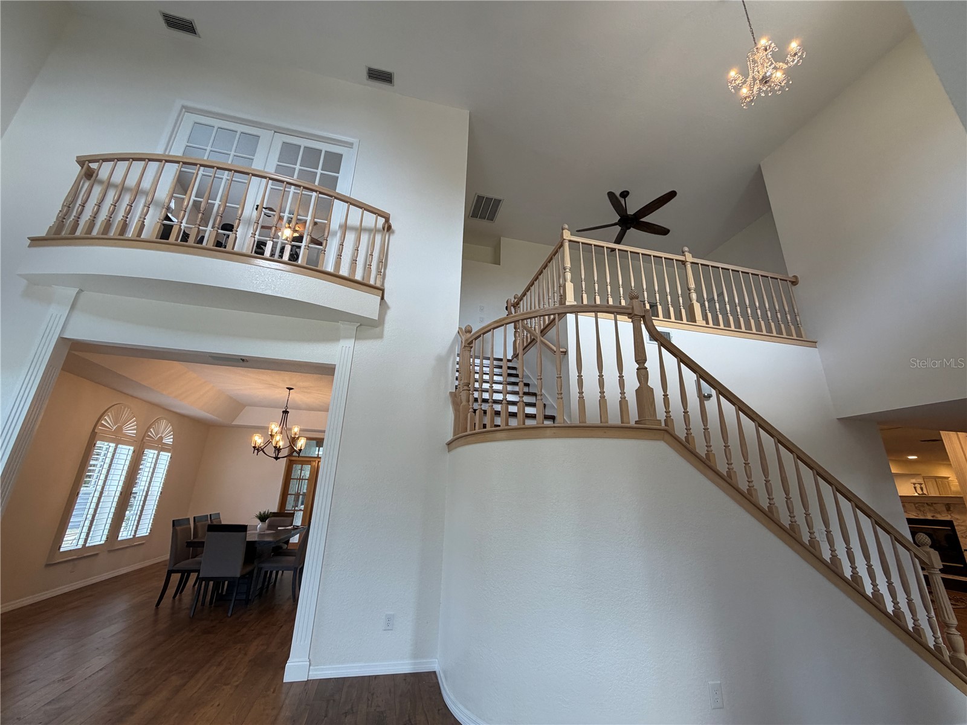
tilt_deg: +20.2
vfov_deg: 85.7
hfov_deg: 102.1
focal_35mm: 14
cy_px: 362
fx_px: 391
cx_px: 484
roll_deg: +0.1
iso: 125
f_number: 2.2
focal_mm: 2.22
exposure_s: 1/120
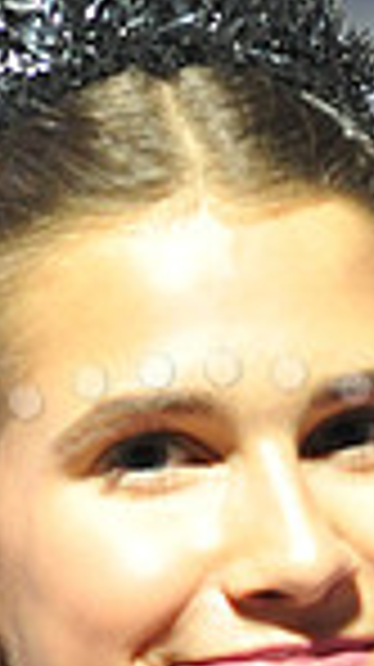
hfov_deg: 1.9
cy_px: 891
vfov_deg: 3.4
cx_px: 212
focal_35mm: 635
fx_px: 11221
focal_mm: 155
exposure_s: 1/125
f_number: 5.6
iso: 5000
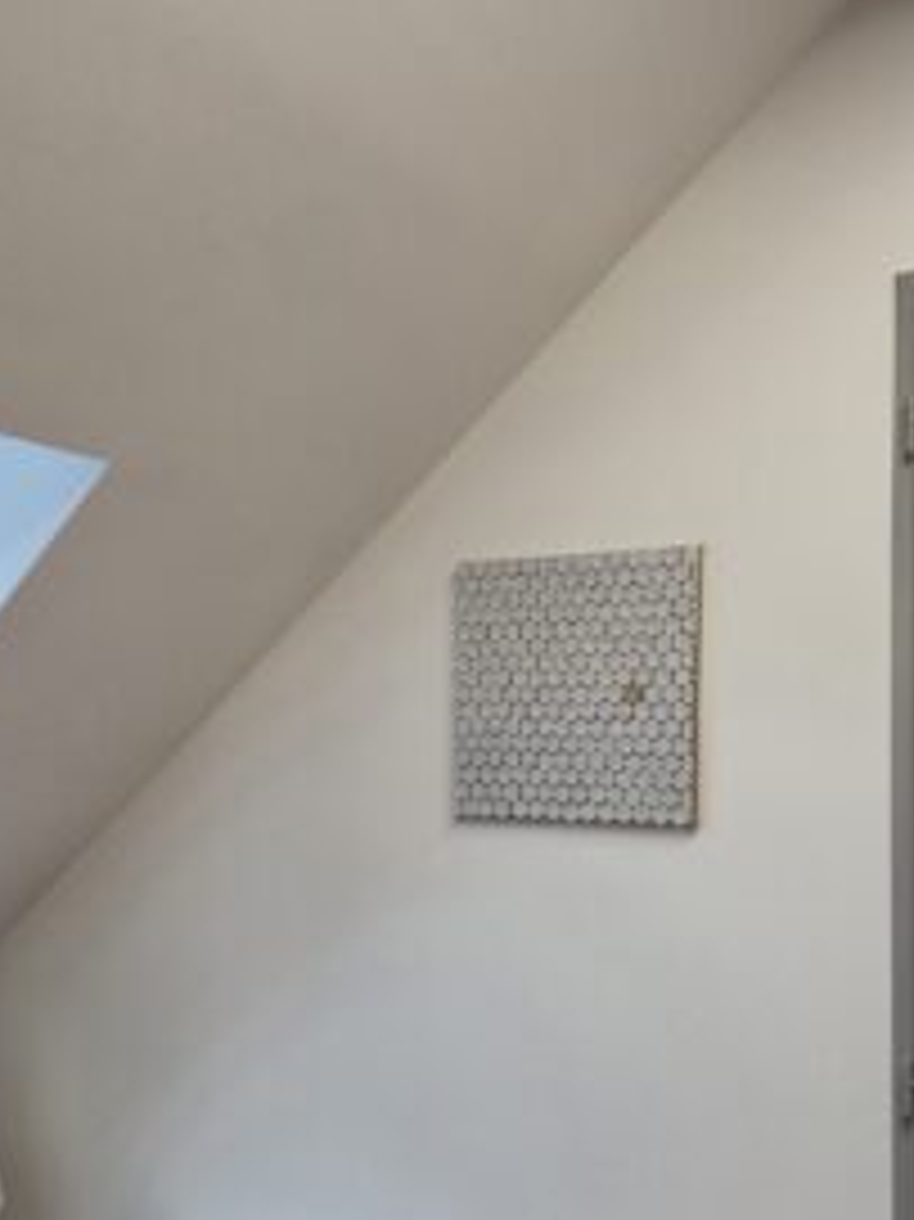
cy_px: 756
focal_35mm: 34
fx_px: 1198
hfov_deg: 41.6
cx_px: 549
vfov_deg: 53.4
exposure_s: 1/50.3
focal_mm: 5.4
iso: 32
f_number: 1.8
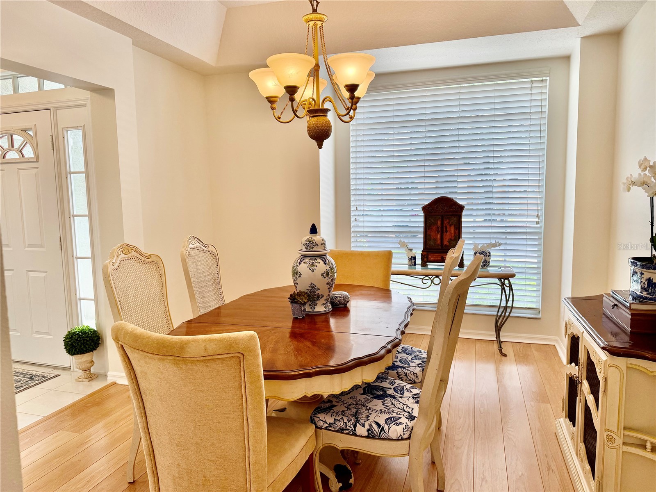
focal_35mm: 24
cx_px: 328
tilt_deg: -6.0
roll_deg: +0.3
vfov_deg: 56.8
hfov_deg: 71.6
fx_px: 455
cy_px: 246
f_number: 1.78
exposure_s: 1/145
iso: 80
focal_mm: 6.76
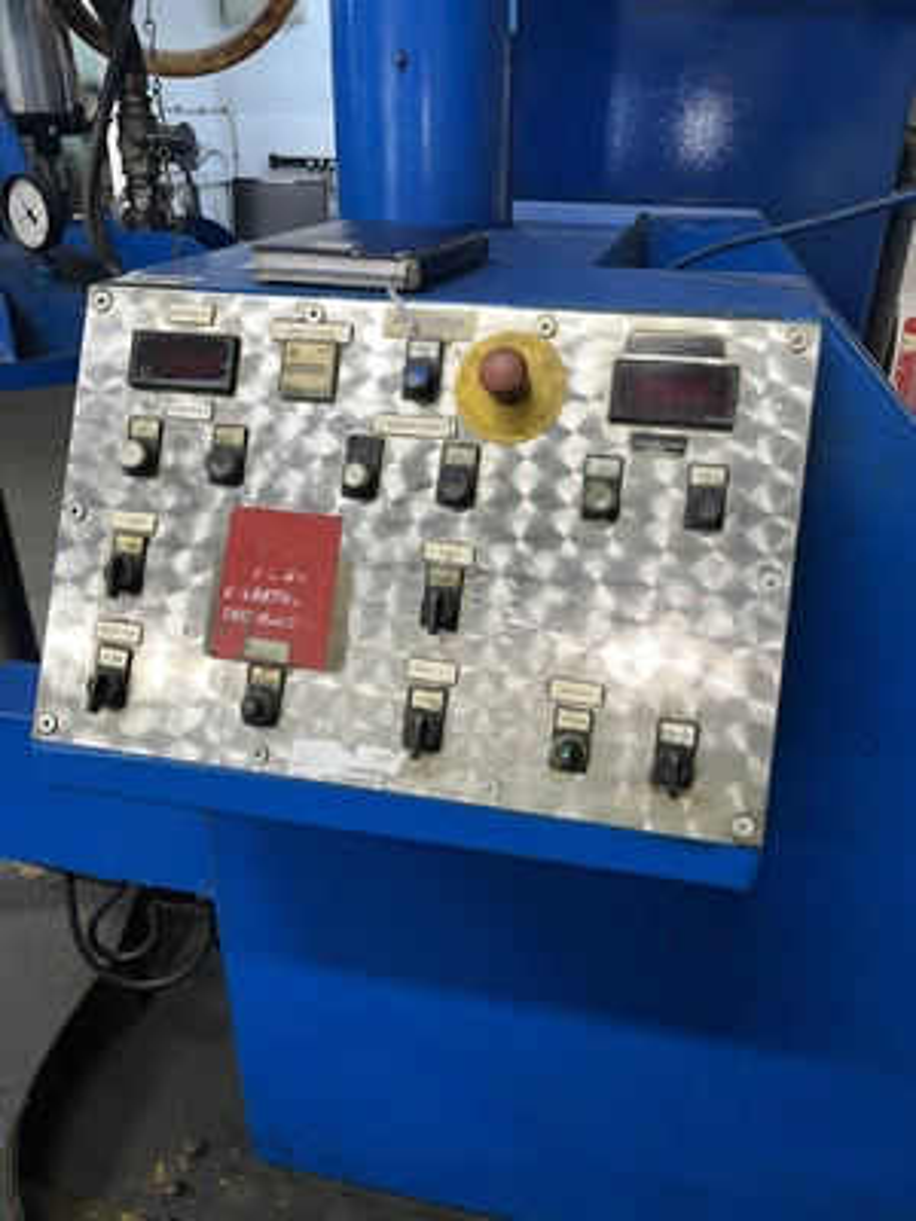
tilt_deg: -28.9
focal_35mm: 26
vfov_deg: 67.3
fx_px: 917
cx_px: 458
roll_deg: -1.1
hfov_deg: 53.1
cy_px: 610
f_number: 1.6
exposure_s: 1/17
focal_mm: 5.1
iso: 32
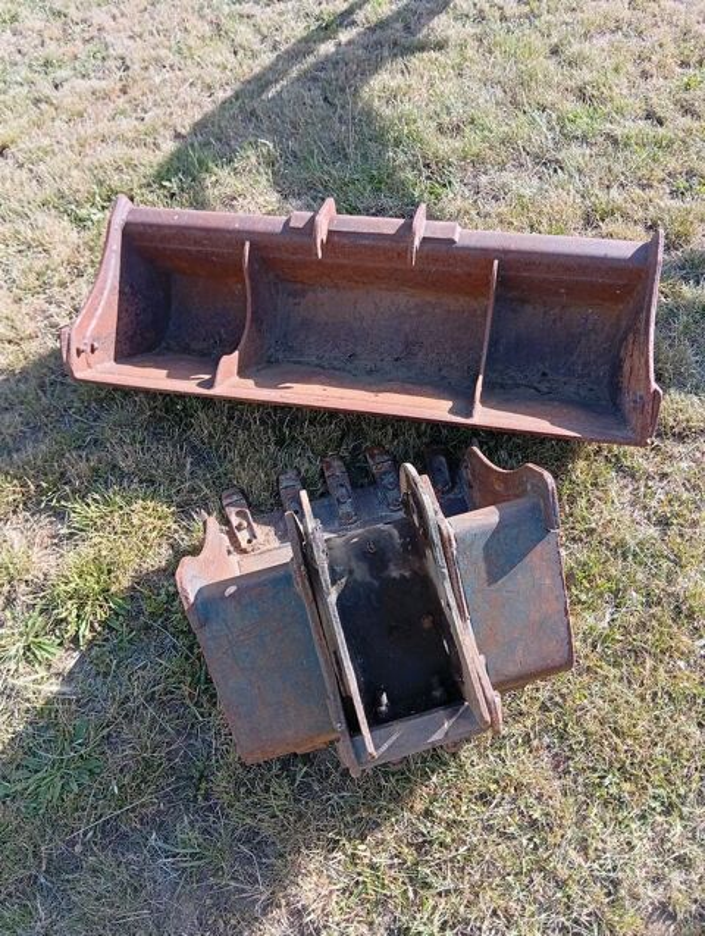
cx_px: 352
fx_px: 704
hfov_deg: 53.2
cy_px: 468
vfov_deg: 67.2
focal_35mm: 26
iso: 50
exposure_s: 1/115
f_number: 1.8
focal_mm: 3.96
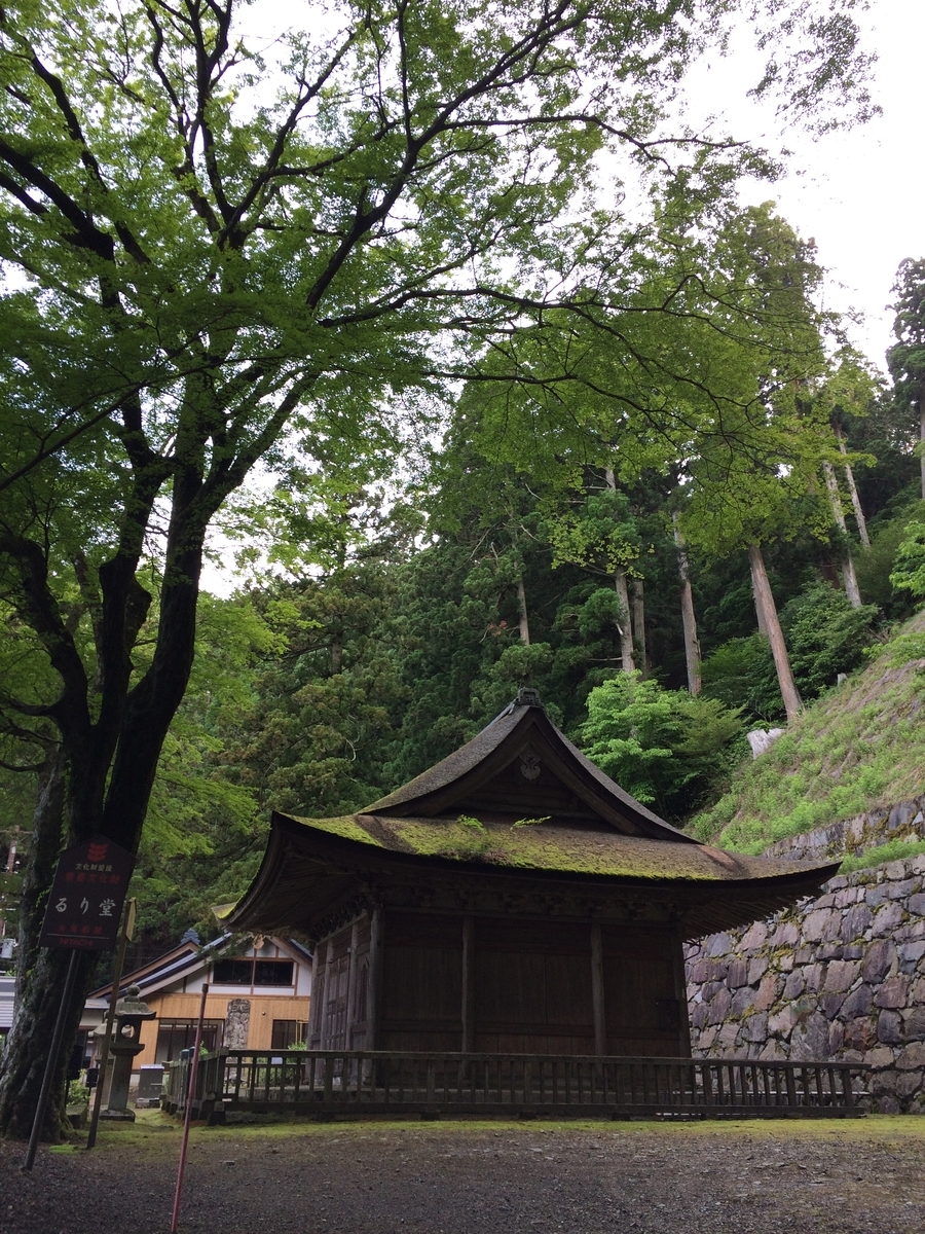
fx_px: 1033
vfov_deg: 61.7
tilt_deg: +22.7
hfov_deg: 48.2
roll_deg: +0.3
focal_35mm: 29
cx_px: 462
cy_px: 617
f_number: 2.2
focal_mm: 4.15
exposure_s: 1/120
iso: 40
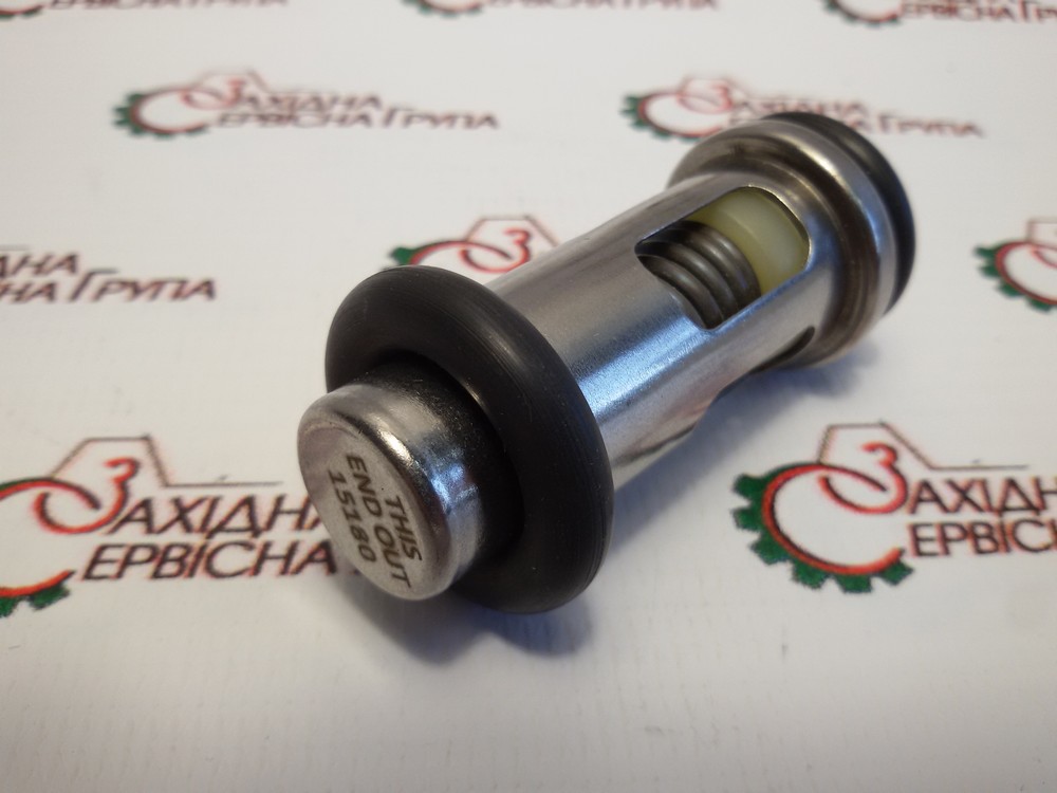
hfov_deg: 58.4
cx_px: 528
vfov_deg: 45.4
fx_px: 947
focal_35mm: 31
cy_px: 396
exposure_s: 1/50
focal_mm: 2.93
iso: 40
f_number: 2.4
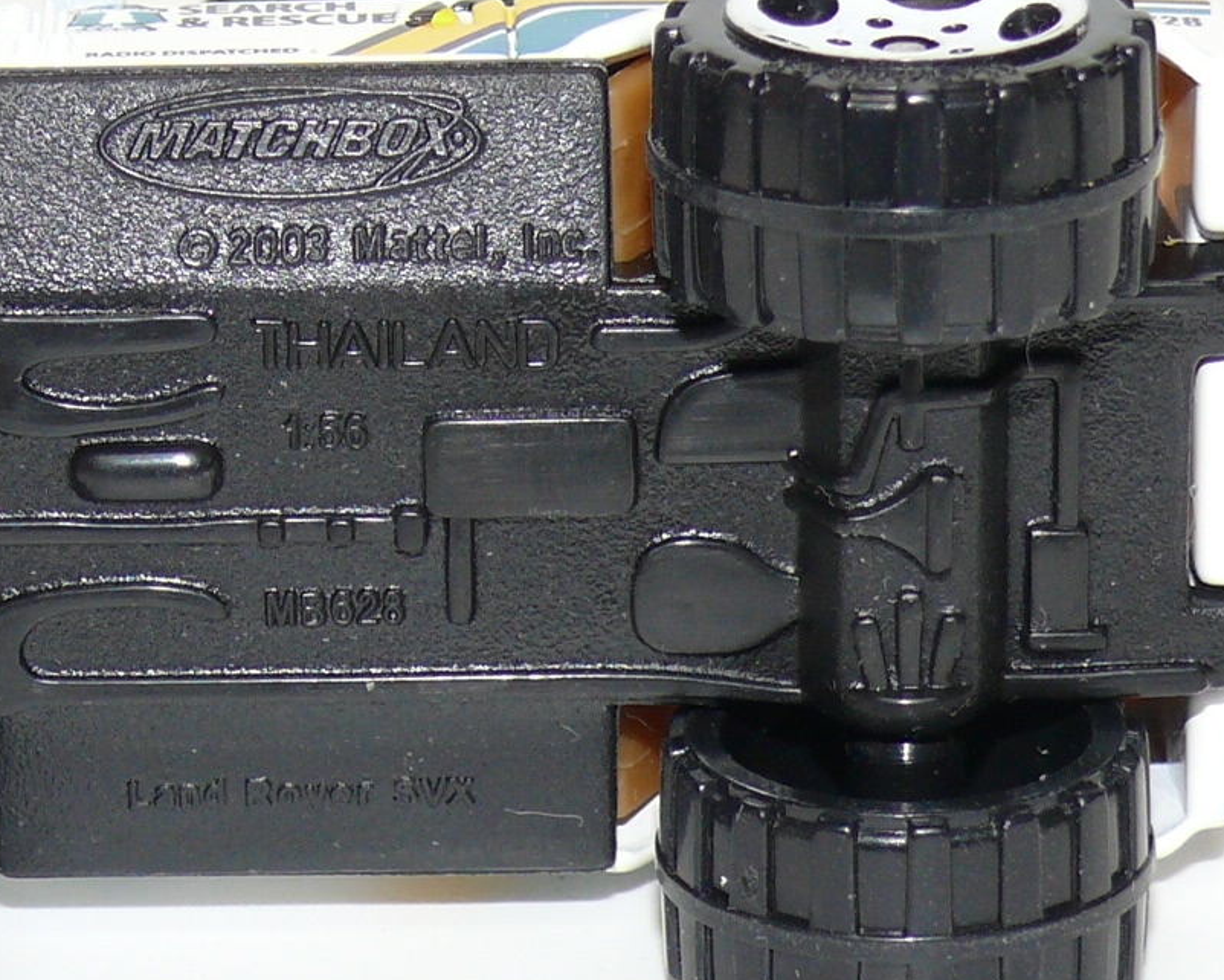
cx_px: 331
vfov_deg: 7.1
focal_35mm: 218
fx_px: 7899
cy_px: 437
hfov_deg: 8.8
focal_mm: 14.1
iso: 100
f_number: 4
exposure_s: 1/30
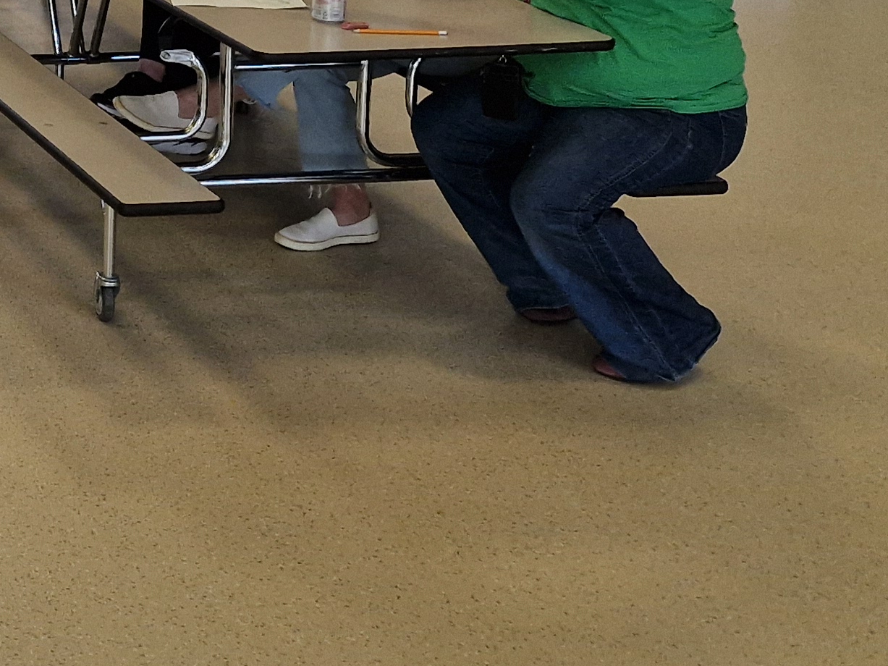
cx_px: -509
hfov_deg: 21.2
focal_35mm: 75
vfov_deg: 17.9
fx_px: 1924
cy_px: -272
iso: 200
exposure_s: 1/180
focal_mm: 5.54
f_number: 1.8
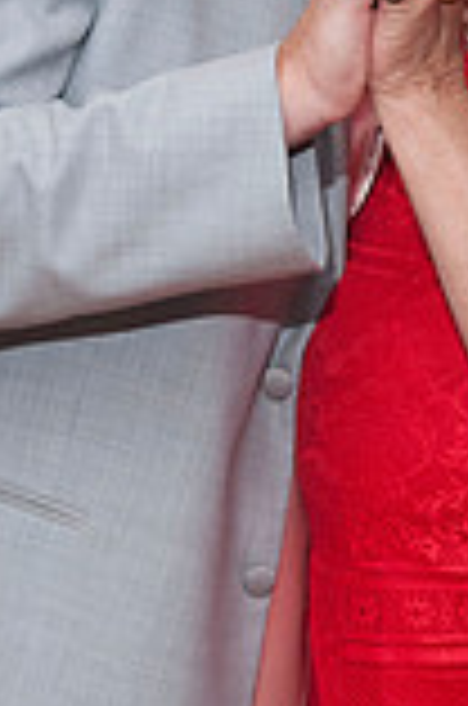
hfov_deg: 7.9
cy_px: 85
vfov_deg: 11.9
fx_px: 3369
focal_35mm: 172
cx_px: 443
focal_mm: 40
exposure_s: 1/60
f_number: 5.6
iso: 800
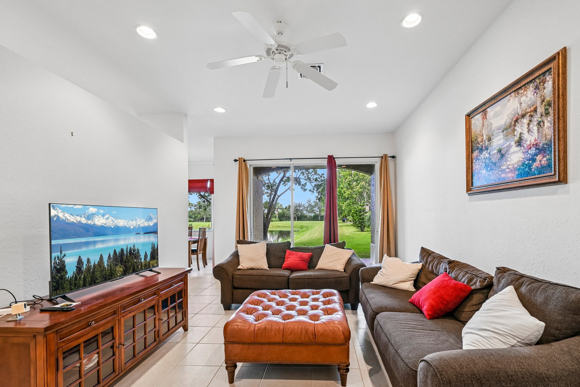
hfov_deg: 96.7
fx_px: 258
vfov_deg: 73.4
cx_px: 306
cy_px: 219
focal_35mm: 16
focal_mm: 14
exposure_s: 1/320
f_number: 8
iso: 3200
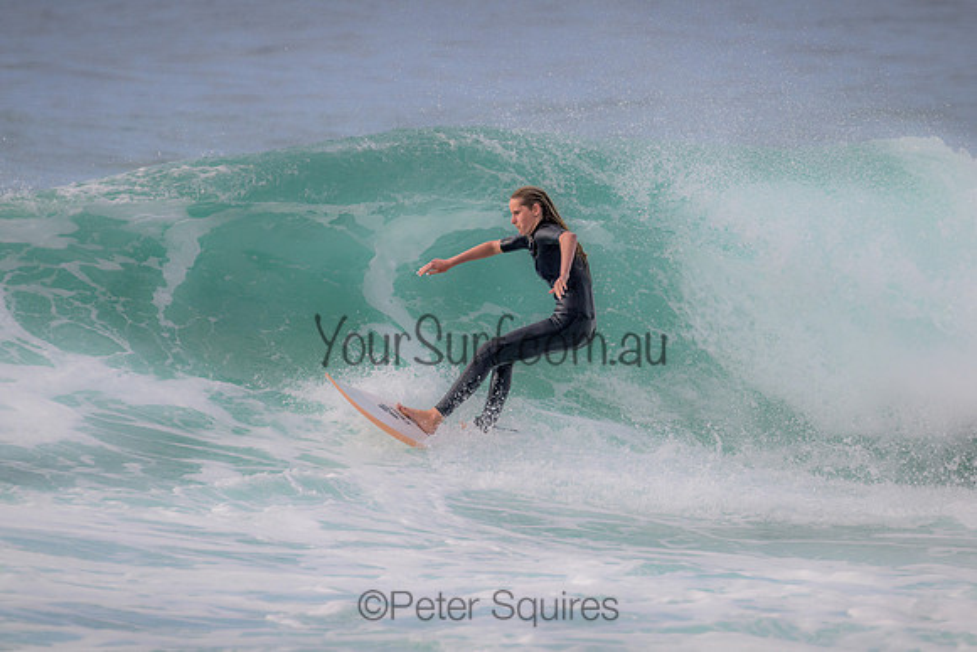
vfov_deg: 1.9
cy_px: 294
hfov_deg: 2.8
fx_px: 19670
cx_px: 536
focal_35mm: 725
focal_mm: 660
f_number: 11
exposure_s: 1/2000
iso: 1100
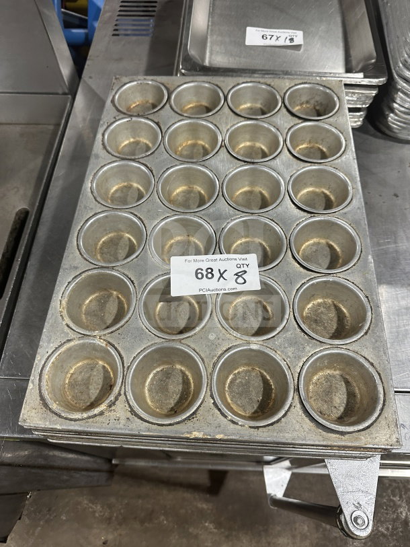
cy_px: 274
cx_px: 205
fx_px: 379
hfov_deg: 56.8
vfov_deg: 71.6
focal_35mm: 24
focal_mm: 6.86
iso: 250
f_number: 1.78
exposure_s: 1/86
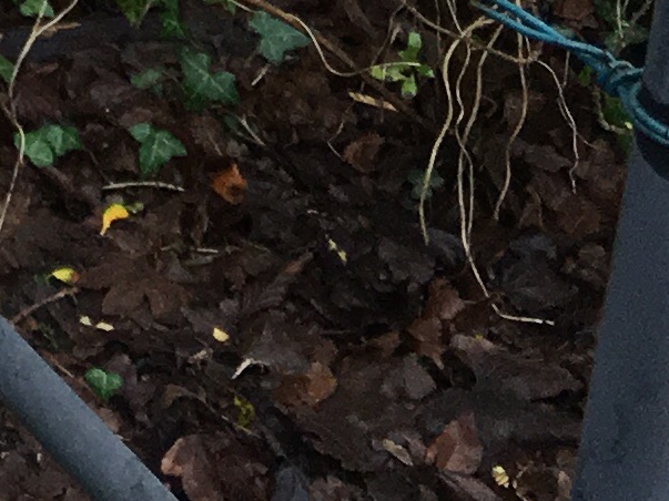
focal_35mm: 194
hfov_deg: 8.4
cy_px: -1075
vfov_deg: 6.8
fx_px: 3749
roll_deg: +0.6
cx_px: -1409
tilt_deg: -18.1
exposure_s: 1/100
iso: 32
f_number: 2.2
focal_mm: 4.15
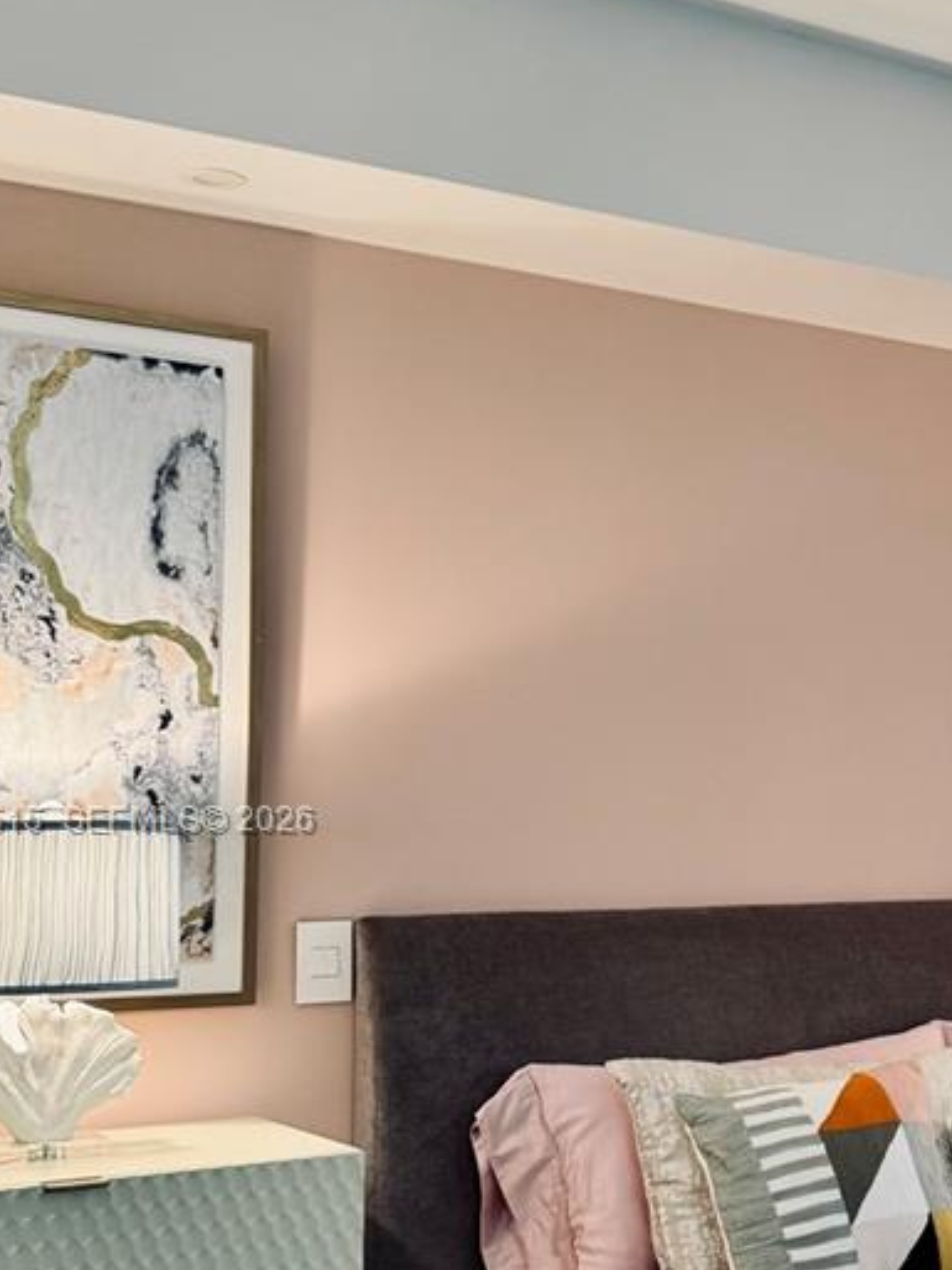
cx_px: 968
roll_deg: -0.5
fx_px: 2055
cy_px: 823
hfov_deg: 24.8
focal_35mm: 56
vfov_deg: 34.1
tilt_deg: -0.6
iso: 160
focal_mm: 6.76
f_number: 1.78
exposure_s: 1/60
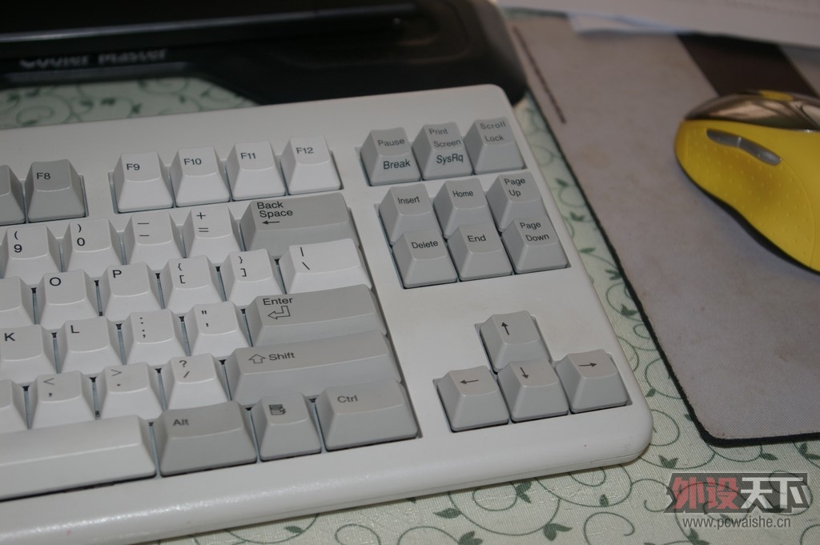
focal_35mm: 60
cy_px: 272
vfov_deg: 22.6
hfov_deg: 33.4
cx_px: 410
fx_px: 1366
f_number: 5.6
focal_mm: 40
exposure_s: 1/60
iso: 200
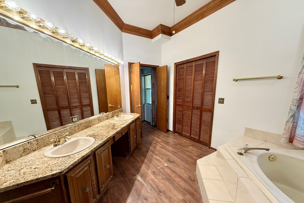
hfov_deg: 100.4
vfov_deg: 76.9
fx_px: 127
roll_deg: +0.3
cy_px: 115
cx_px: 155
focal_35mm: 15
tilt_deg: -10.5
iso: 200
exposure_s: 1/60
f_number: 2.2
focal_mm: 2.22
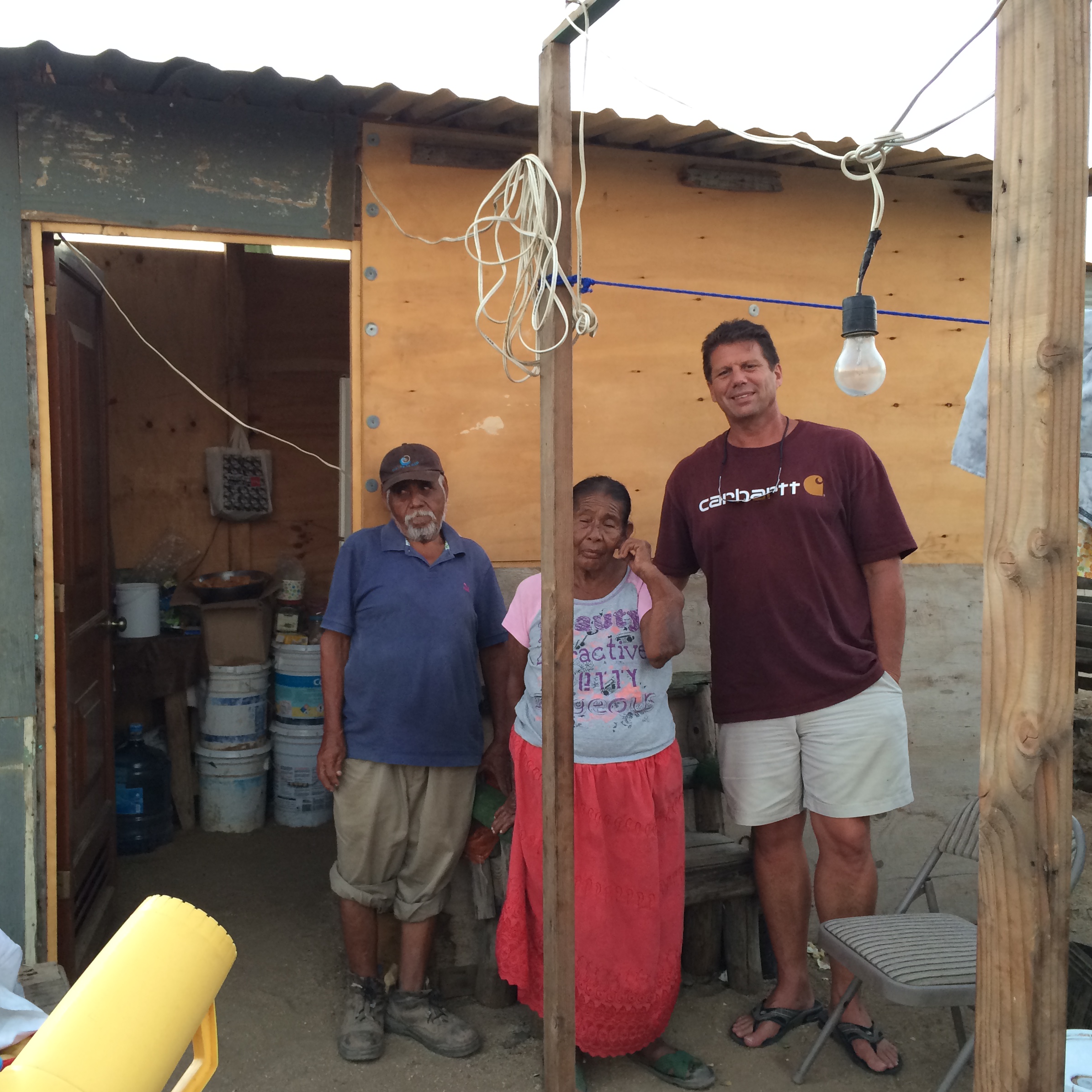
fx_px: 1249
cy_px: 557
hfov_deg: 47.2
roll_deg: +0.1
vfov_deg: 47.2
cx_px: 508
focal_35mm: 35
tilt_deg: -5.0
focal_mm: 4.15
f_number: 2.2
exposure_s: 1/30
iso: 80
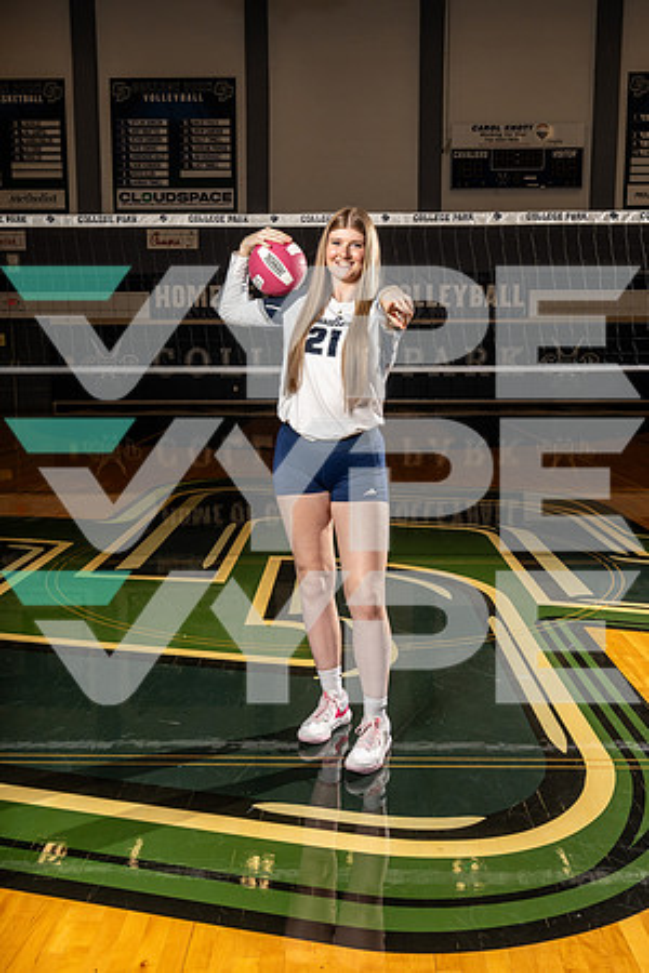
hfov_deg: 38.9
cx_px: 324
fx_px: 919
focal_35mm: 34
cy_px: 486
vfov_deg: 55.8
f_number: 11
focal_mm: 34
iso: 640
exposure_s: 1/250
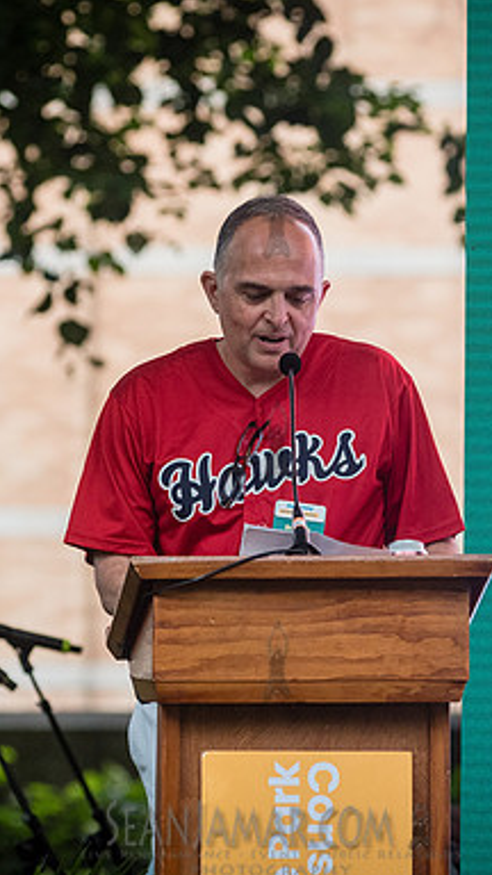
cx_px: 276
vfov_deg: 7.7
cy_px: 439
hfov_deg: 4.4
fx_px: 6471
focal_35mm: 279
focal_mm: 170
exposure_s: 1/500
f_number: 5
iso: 2000
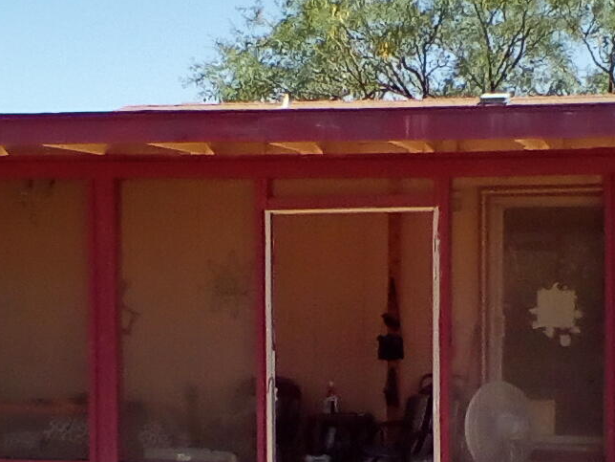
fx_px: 1368
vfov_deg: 19.1
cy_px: 302
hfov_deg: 25.3
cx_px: 388
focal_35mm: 77
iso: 102
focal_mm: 2.38
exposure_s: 1/1064
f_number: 2.4
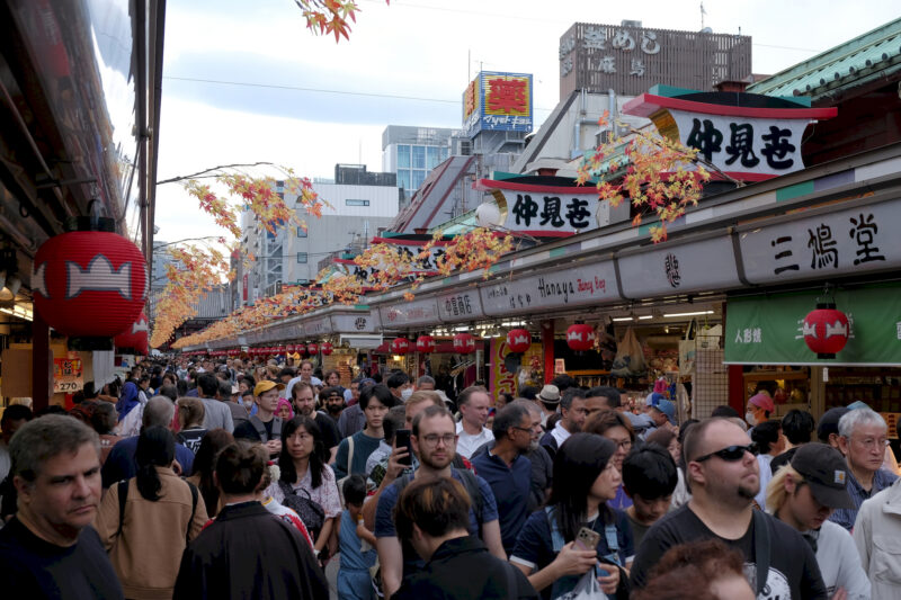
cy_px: 300
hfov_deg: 53.1
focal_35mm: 36
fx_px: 901
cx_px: 450
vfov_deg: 36.9
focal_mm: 24.3
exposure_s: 1/125
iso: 200
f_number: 5
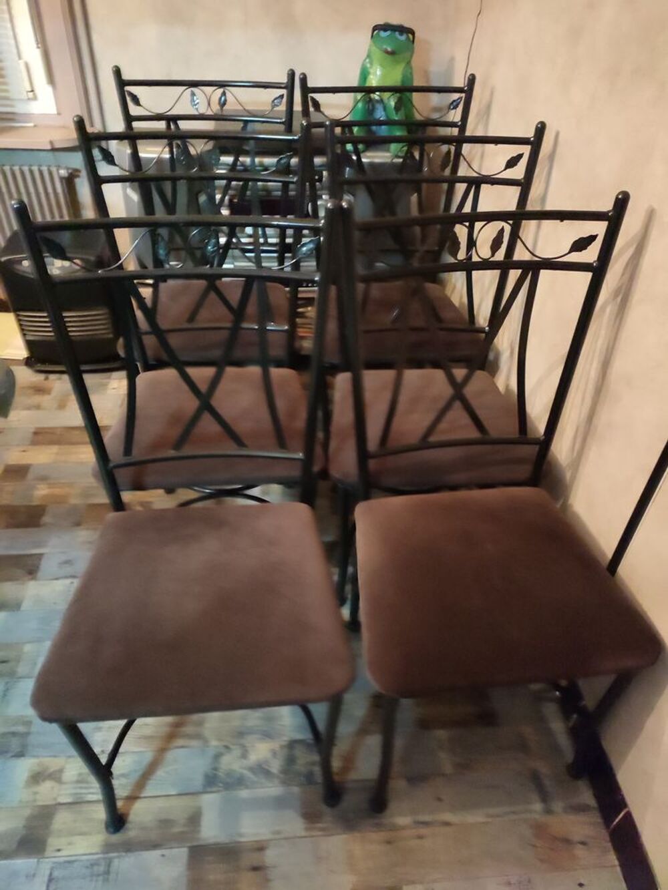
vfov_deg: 69.4
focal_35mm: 25
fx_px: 643
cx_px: 334
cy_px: 445
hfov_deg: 54.9
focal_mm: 6.04
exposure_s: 1/14
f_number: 1.9
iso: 6623
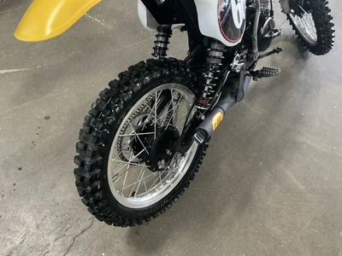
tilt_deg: -53.5
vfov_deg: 49.7
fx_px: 277
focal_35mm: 28
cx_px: 171
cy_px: 128
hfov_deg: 63.4
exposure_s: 1/30
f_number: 1.8
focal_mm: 3
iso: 320
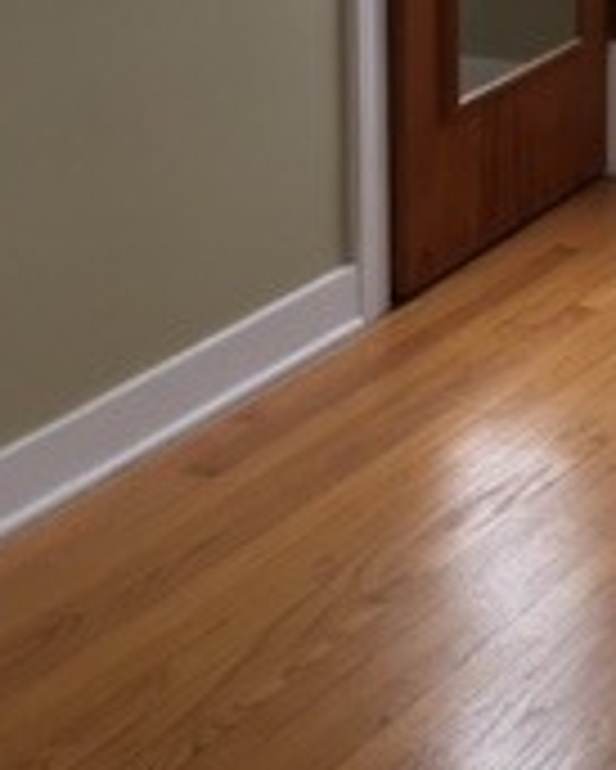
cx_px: 1385
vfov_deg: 17.3
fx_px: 2413
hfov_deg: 12.2
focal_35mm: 106
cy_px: -153
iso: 25
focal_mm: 4.15
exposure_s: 1/40
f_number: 2.2
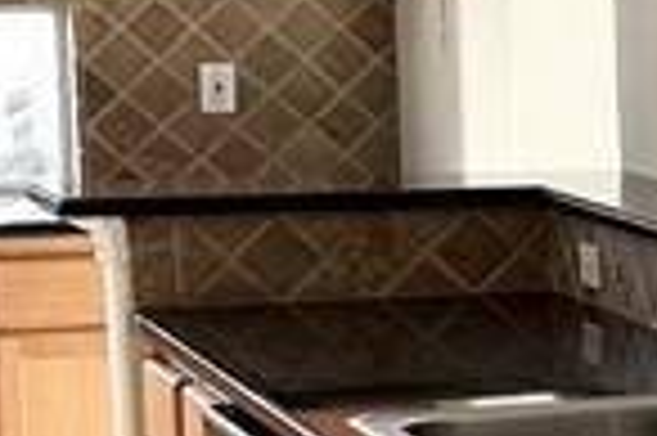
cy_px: 256
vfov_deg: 7.8
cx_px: 1994
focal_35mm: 175
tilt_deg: -5.9
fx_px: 3190
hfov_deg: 9.3
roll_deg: -1.6
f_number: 1.78
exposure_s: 1/131
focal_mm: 6.86
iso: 64
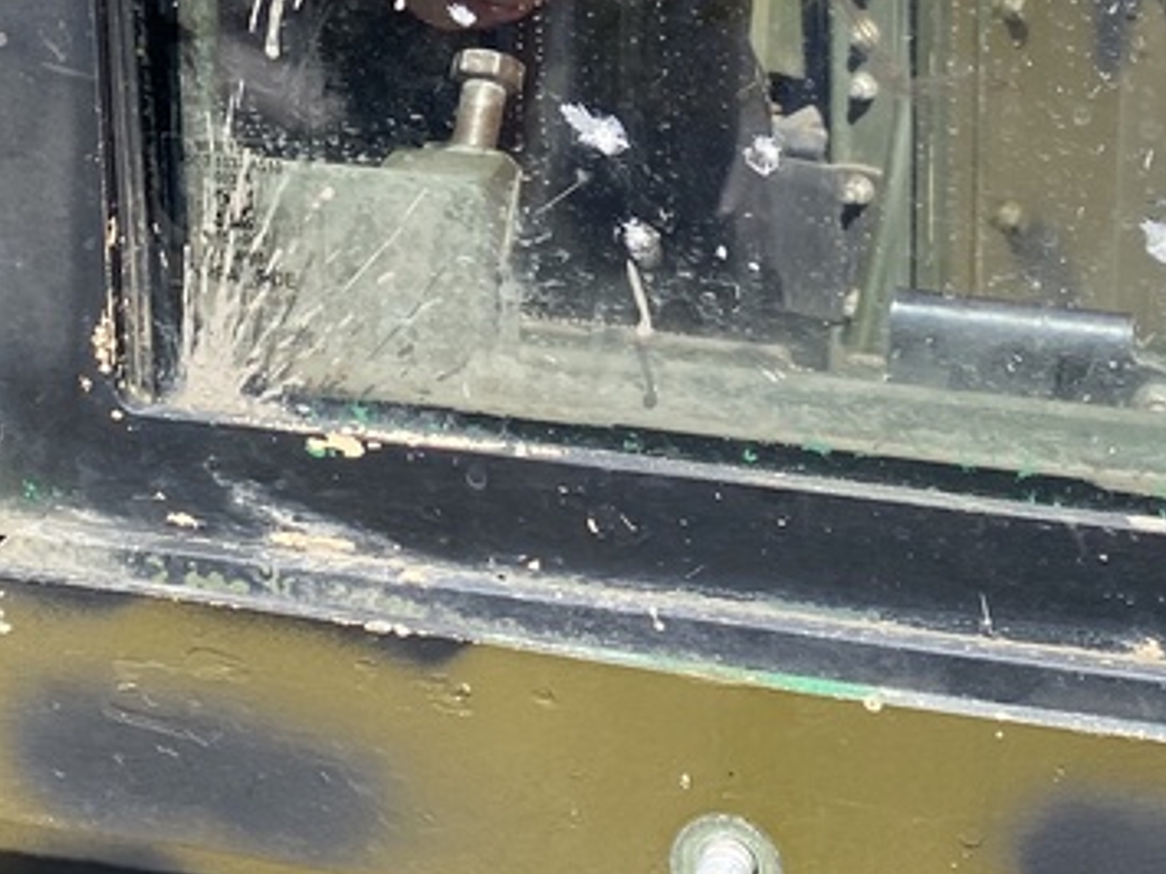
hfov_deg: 26.0
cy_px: -115
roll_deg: -0.7
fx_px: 2525
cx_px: 519
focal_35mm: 75
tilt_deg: -15.9
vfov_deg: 18.8
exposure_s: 1/1258
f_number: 1.8
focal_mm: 4.25
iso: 32
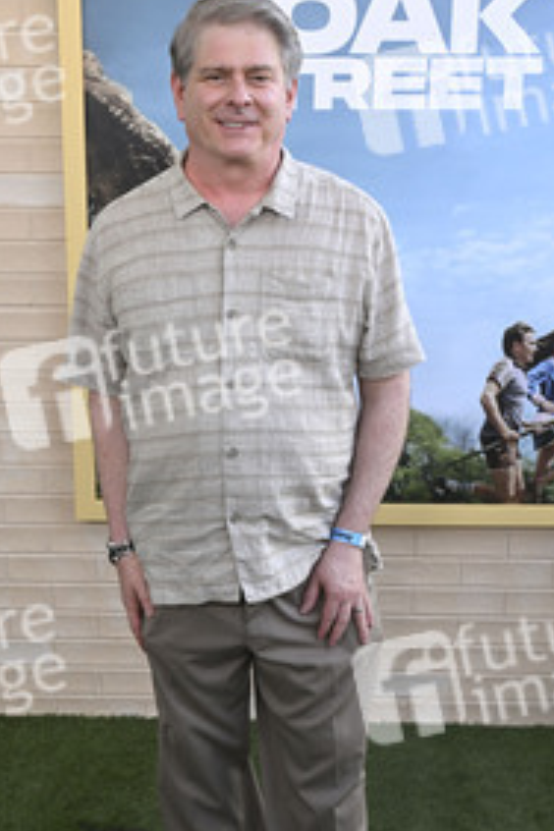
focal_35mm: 51
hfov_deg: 26.5
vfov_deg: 38.6
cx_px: 236
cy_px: 527
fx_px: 1177
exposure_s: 1/250
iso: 640
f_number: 6.3
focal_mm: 36
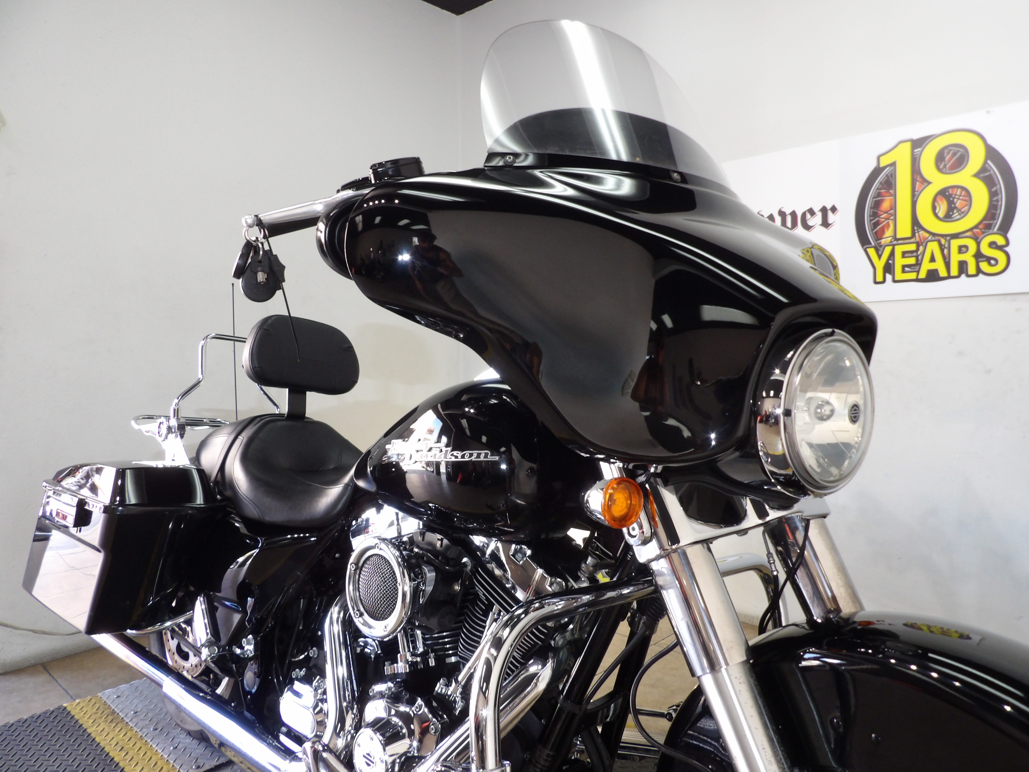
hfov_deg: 71.6
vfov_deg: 56.8
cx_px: 514
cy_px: 386
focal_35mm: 24
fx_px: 713
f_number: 3.2
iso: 200
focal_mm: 4.3
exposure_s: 1/27
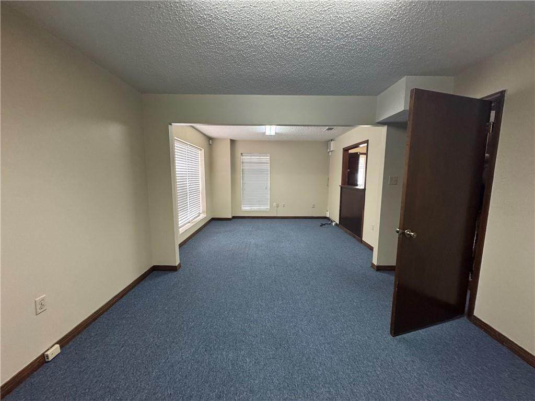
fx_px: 216
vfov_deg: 85.7
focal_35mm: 14
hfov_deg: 102.1
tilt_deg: -7.6
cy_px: 200
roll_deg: -1.1
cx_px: 268
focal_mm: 2.22
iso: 400
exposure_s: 1/60
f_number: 2.2
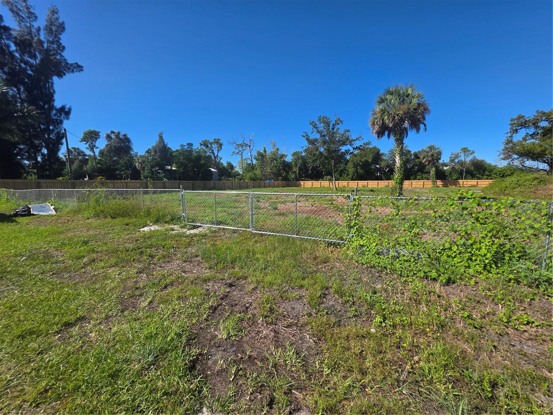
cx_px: 276
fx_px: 208
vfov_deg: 89.9
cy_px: 208
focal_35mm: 13
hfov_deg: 106.2
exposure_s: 1/2157
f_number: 1.9
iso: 40
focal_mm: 2.2
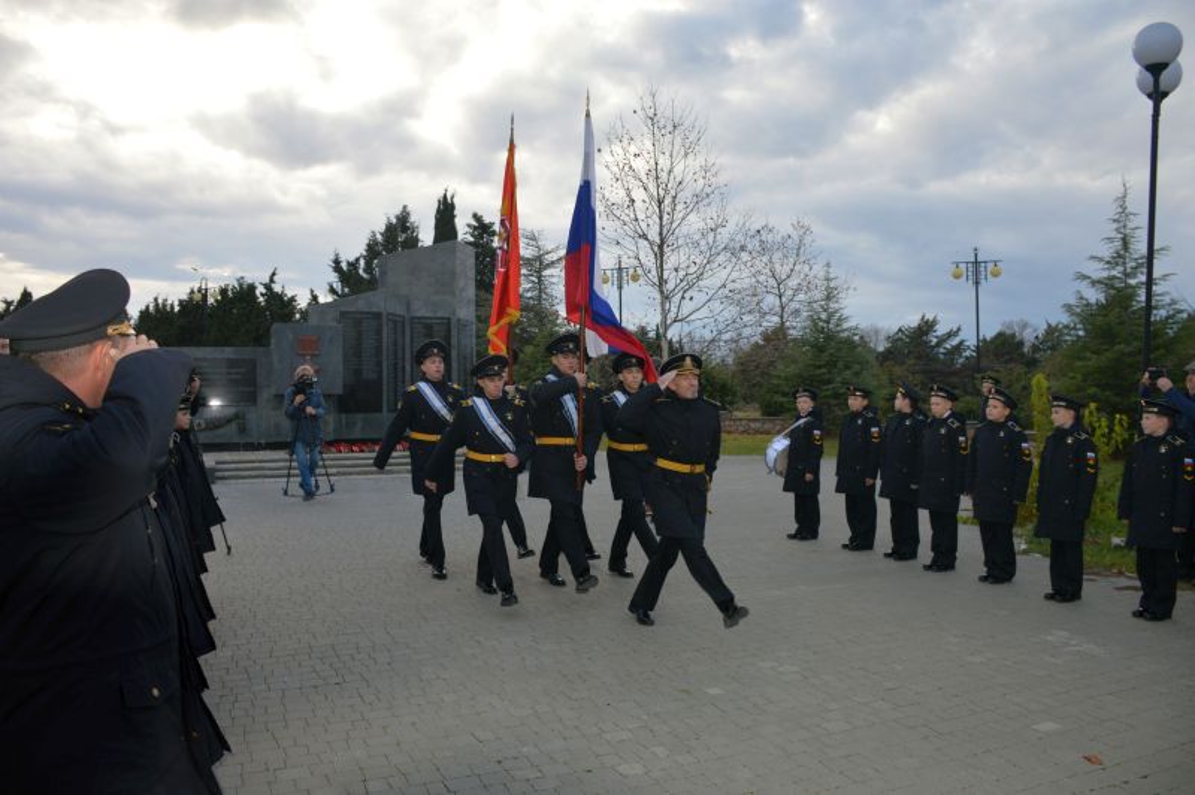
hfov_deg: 67.4
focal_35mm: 27
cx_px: 598
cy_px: 398
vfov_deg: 47.9
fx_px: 895
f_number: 5
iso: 100
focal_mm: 18
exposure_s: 1/200
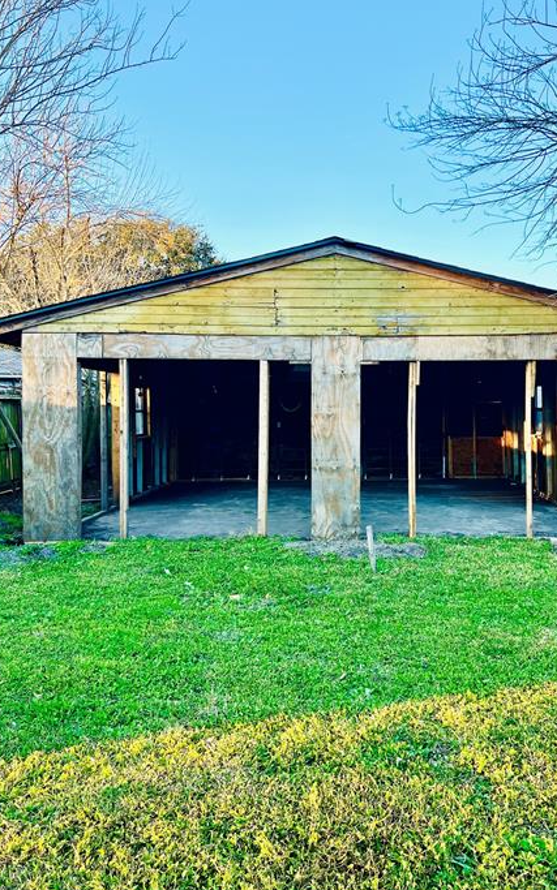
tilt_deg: +3.0
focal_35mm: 31
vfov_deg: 61.1
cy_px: 407
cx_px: 335
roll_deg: +0.2
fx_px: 753
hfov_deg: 40.4
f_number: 1.5
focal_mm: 5.7
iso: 50
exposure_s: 1/723
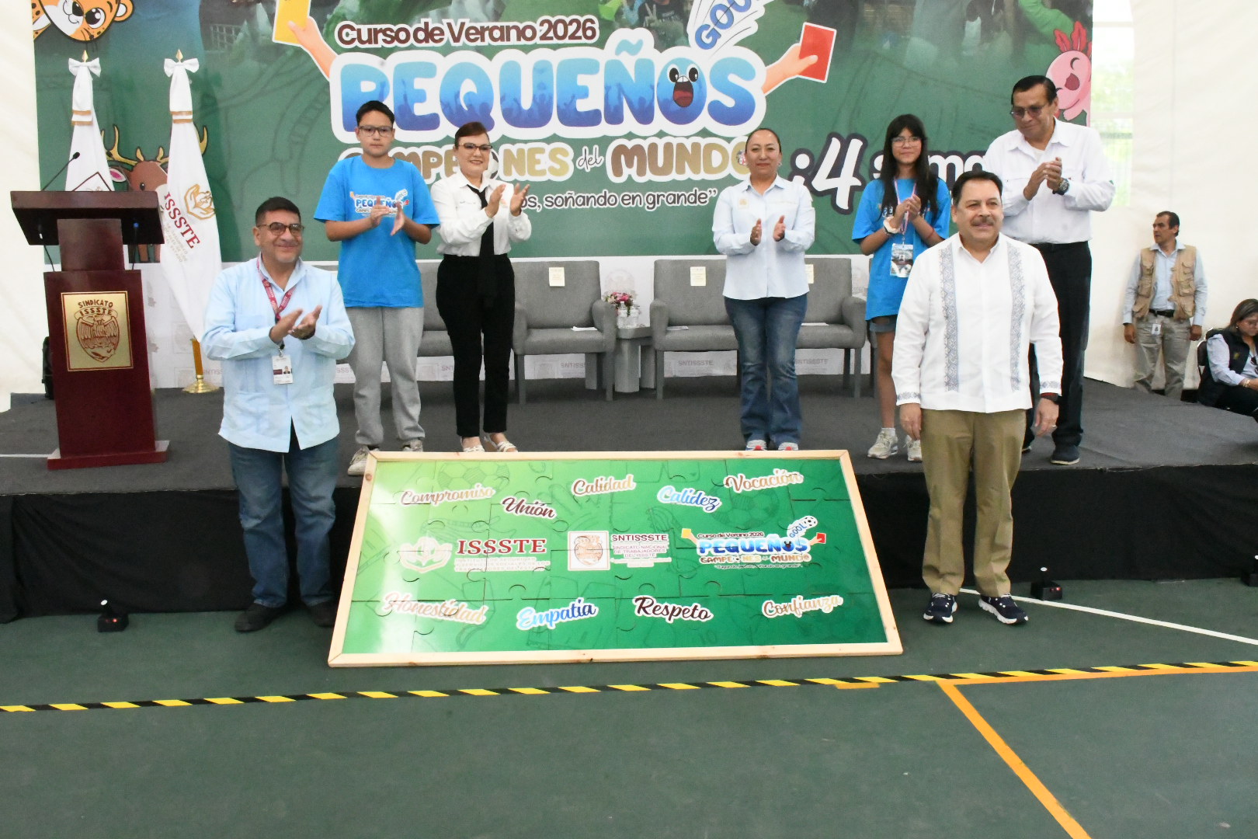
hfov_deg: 57.2
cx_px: 629
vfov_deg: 40.0
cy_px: 420
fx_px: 1153
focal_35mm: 33
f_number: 18
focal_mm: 22
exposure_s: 1/200
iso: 20000
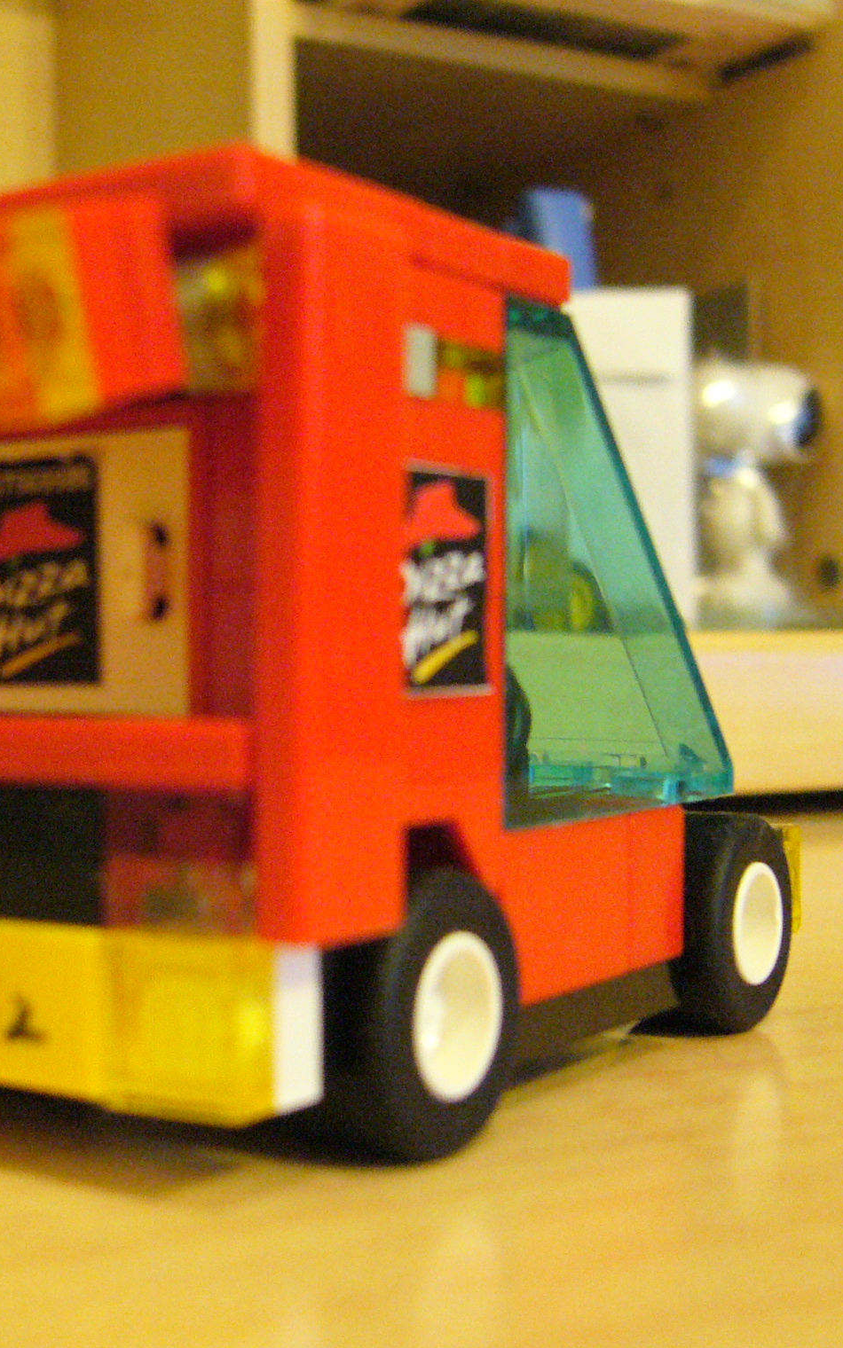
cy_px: 668
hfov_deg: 25.5
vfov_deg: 40.3
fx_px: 1838
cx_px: 217
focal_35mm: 50
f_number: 2.8
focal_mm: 5.8
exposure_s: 1/10
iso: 400
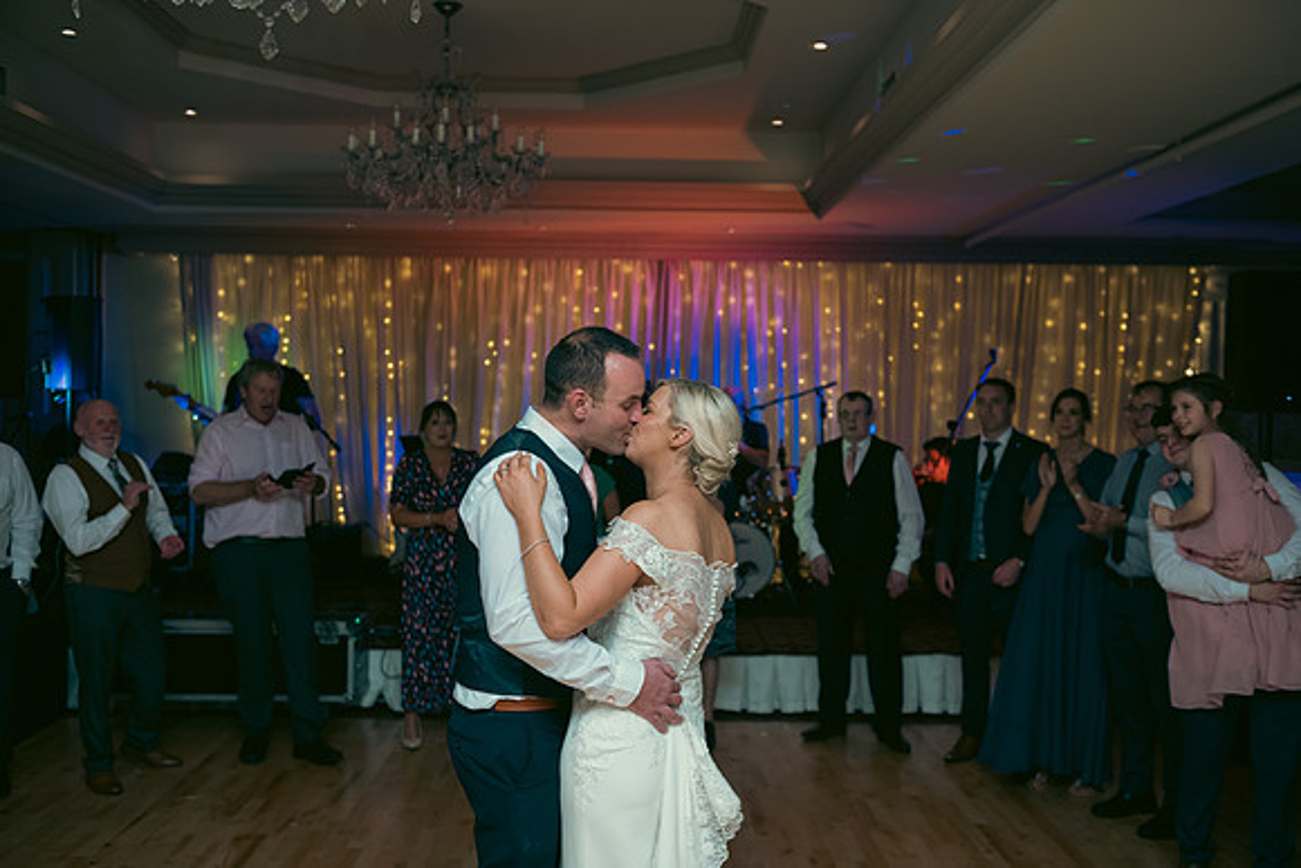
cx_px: 650
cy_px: 434
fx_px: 1374
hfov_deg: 50.7
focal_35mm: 38
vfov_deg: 35.1
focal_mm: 38
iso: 500
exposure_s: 1/160
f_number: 3.5
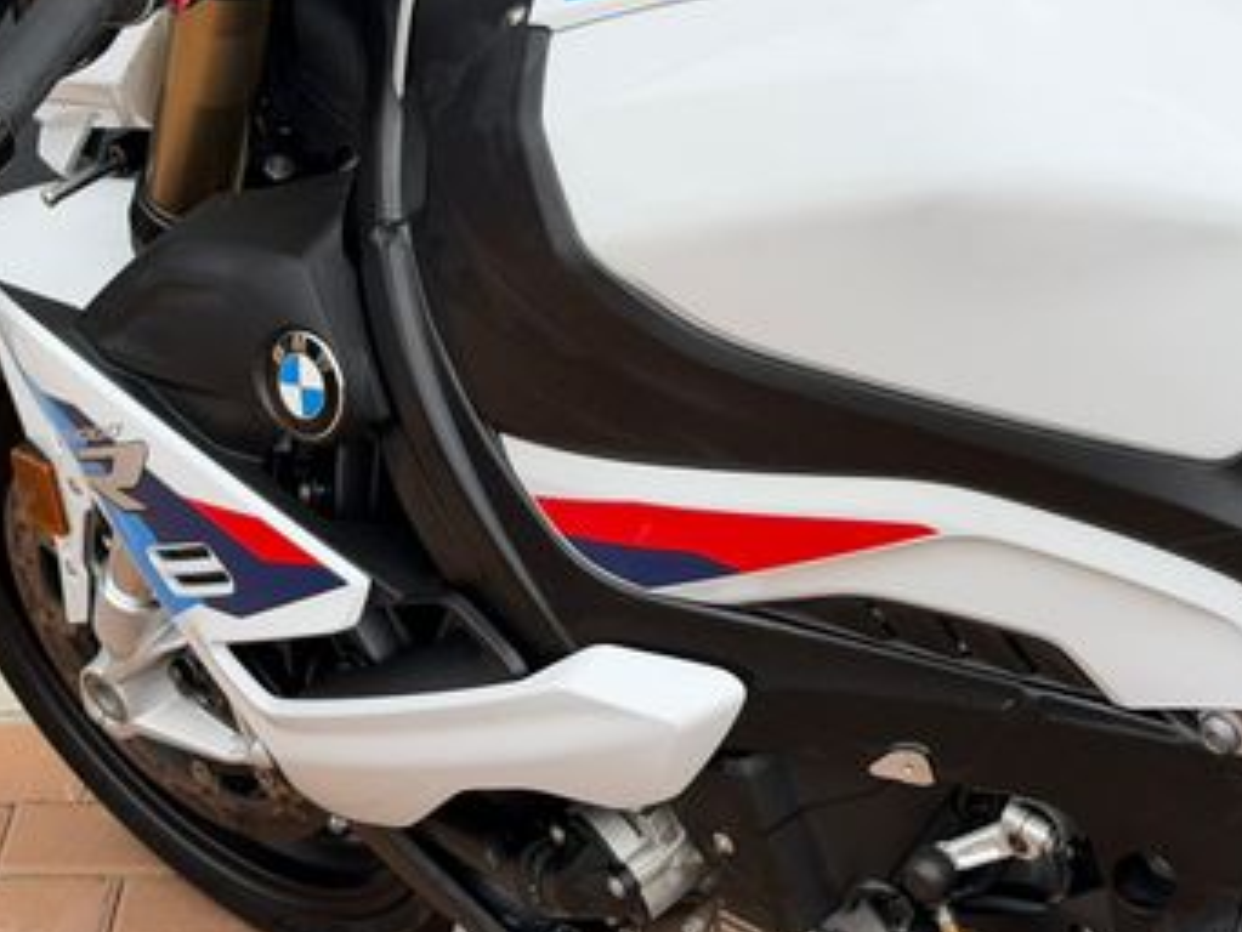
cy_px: 84
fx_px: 3230
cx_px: 506
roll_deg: +1.5
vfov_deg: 16.2
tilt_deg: -17.6
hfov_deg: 21.7
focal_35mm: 90
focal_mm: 6.76
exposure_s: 1/2273
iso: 64
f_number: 1.78
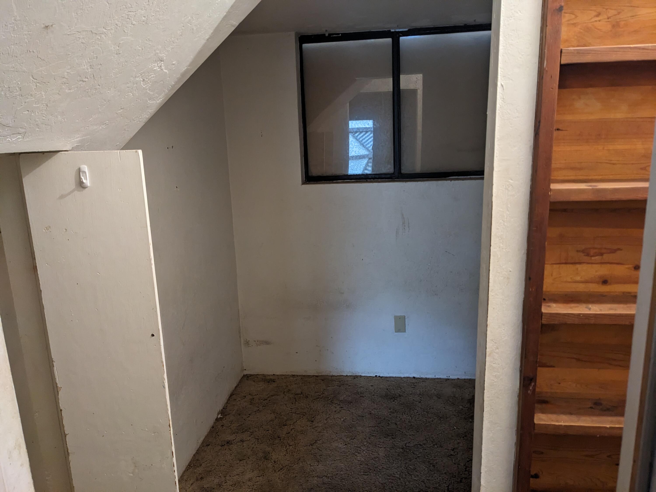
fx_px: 512
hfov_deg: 65.3
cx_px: 328
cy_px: 246
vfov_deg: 51.4
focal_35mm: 27
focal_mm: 4.38
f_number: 1.73
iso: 464
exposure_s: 1/30
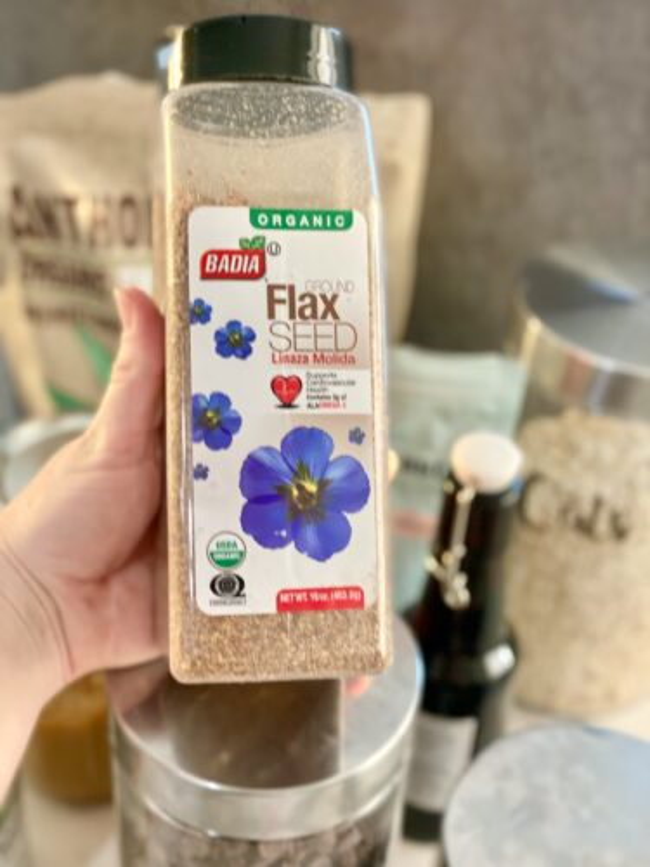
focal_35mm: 52
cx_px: 325
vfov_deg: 36.8
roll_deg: -4.8
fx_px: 1302
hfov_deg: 28.0
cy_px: 434
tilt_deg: -38.5
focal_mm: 6
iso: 160
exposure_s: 1/61
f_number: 2
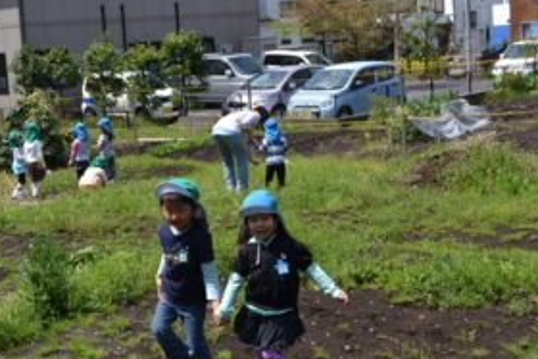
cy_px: 178
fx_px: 897
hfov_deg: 33.1
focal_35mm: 60
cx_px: 173
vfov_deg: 22.6
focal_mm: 28
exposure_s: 1/200
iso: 100
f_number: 7.1
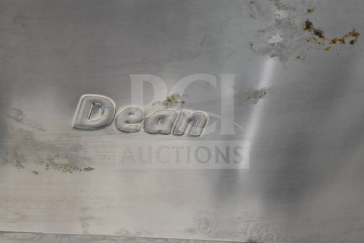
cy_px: 122
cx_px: 182
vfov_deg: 18.9
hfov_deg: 28.1
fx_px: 728
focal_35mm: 72
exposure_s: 1/125
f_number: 5.6
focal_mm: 48
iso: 6400
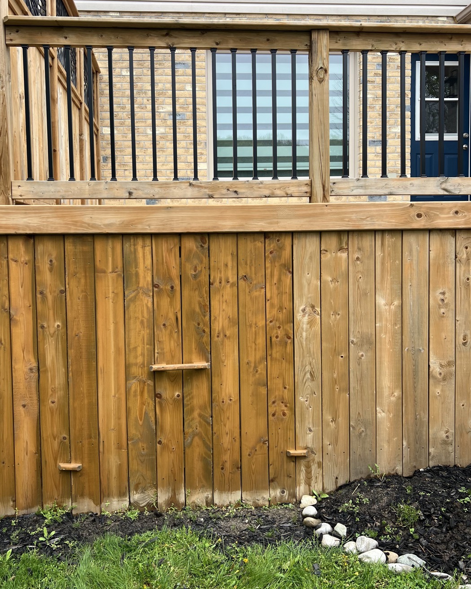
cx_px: 212
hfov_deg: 47.0
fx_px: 540
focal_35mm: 31
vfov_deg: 57.1
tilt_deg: -2.7
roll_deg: +0.4
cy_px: 268
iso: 50
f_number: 1.5
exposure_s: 1/763
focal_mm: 5.7
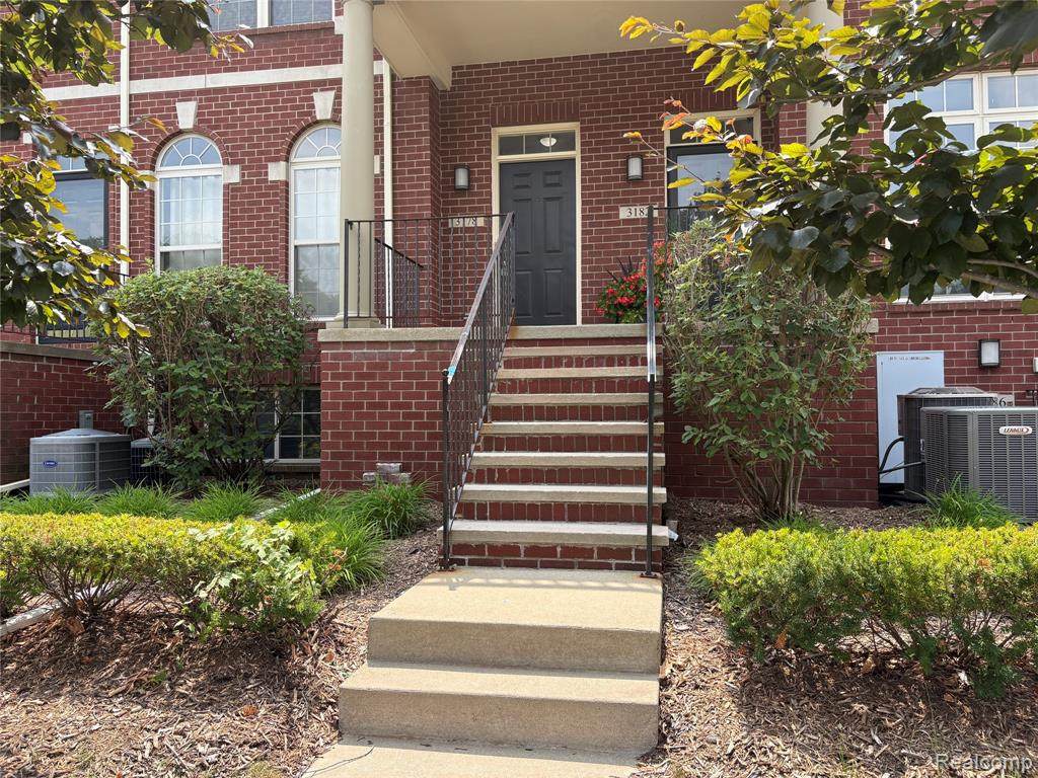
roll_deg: +0.9
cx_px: 519
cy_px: 389
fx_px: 780
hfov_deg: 67.3
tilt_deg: +2.1
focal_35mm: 26
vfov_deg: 53.1
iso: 64
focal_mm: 5.96
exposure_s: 1/873
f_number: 1.6
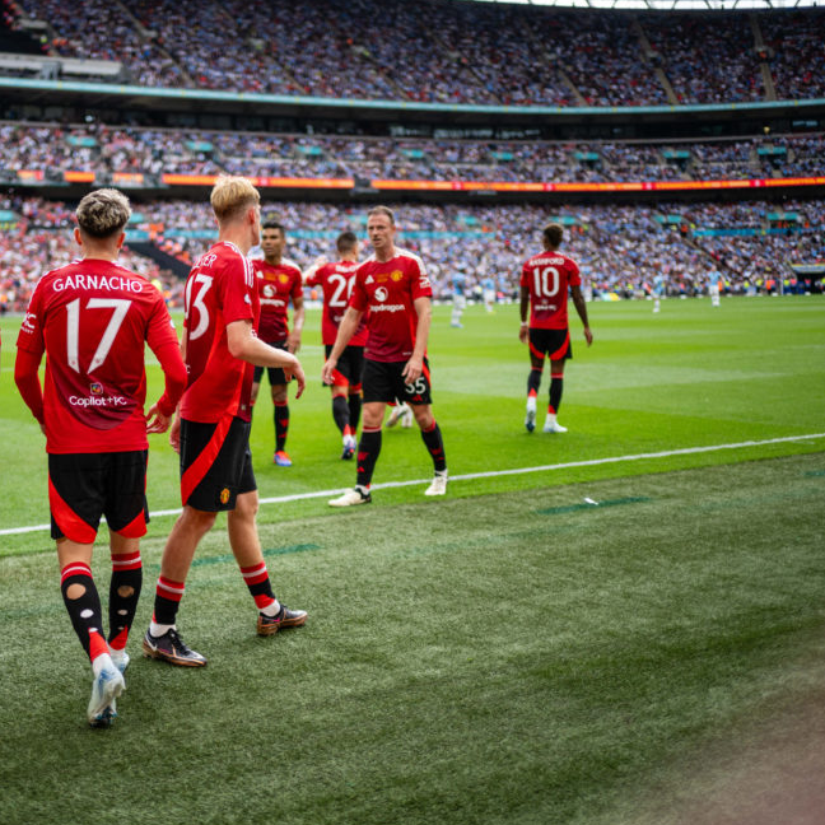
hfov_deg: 35.3
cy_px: 411
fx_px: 1267
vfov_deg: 36.1
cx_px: 213
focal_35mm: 47
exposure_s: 1/2000
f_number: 1.4
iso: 200
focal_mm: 35
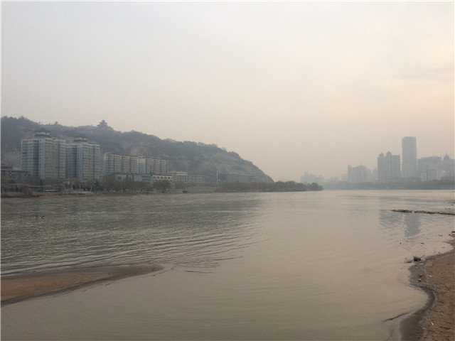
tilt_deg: +2.4
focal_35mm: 29
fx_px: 381
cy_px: 170
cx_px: 228
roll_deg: +2.0
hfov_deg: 61.7
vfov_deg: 48.2
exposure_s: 1/1053
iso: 32
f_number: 2.2
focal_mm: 4.15
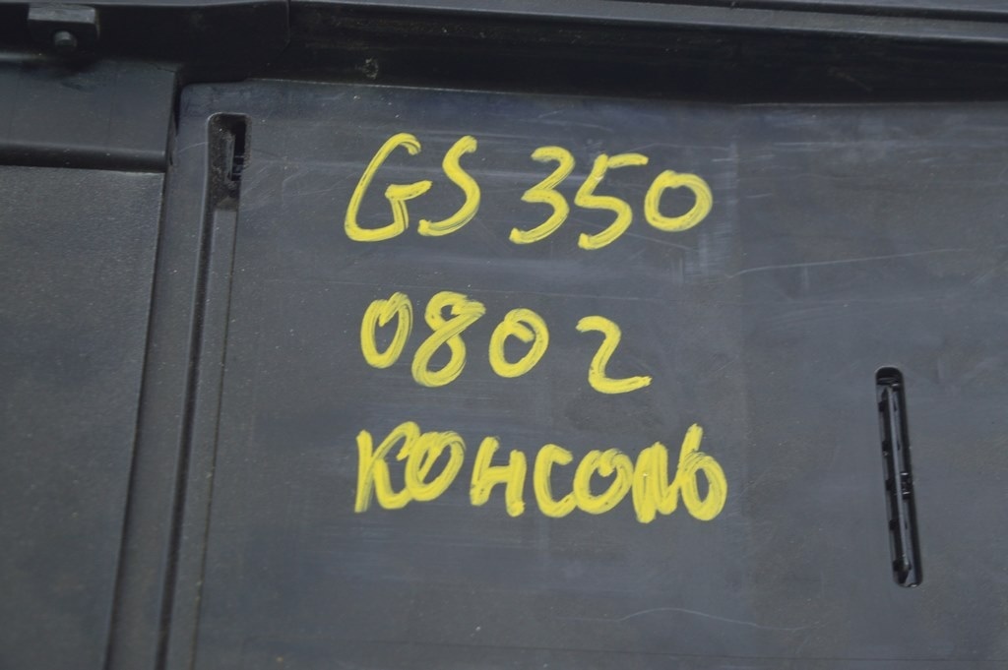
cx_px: 504
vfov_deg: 17.5
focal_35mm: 78
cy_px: 335
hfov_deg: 26.0
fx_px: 2182
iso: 400
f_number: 5.6
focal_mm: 52
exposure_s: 1/20
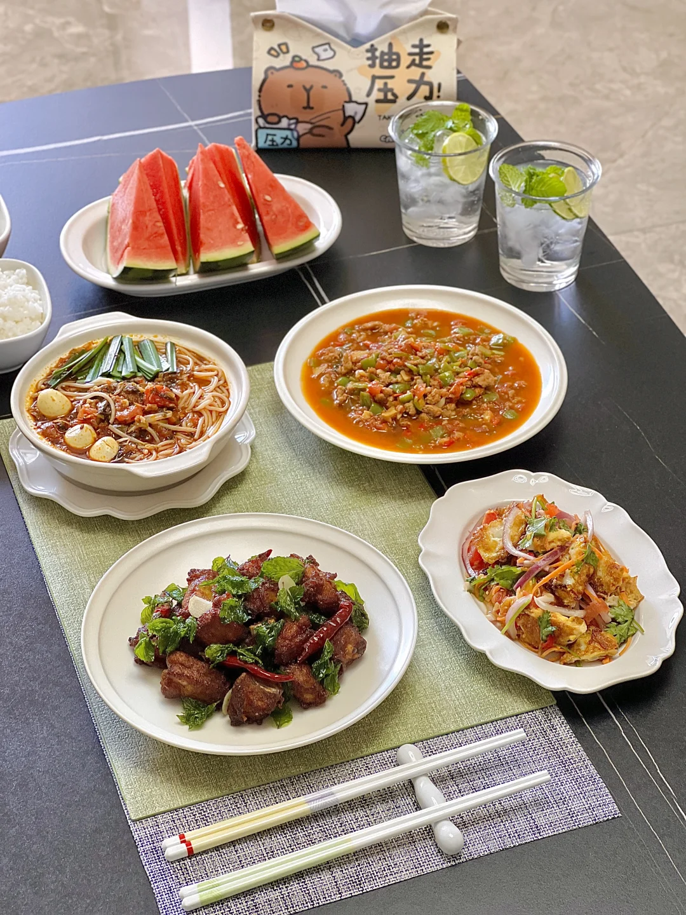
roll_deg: -0.5
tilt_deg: -38.9
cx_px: 343
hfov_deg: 19.1
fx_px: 2035
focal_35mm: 77
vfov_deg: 25.3
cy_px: 458
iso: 160
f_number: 2.8
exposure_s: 1/40
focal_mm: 9
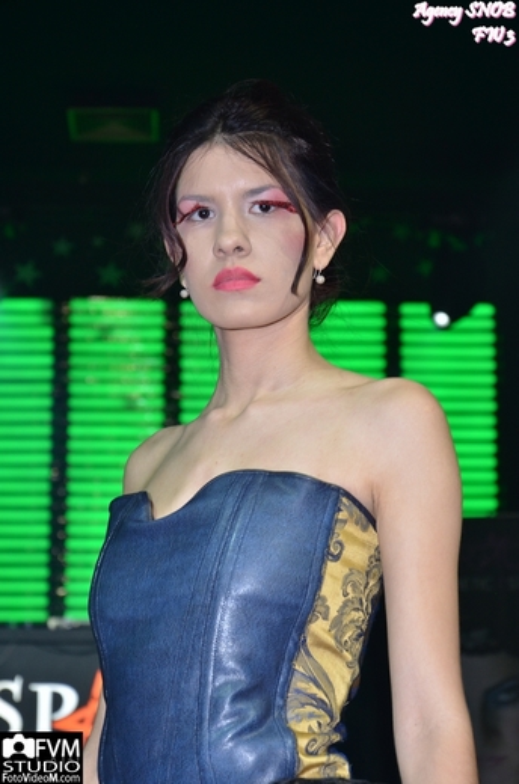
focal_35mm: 99
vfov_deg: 20.7
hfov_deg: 13.8
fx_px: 2152
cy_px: 392
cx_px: 260
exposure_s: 1/60
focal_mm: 66
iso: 640
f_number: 6.3
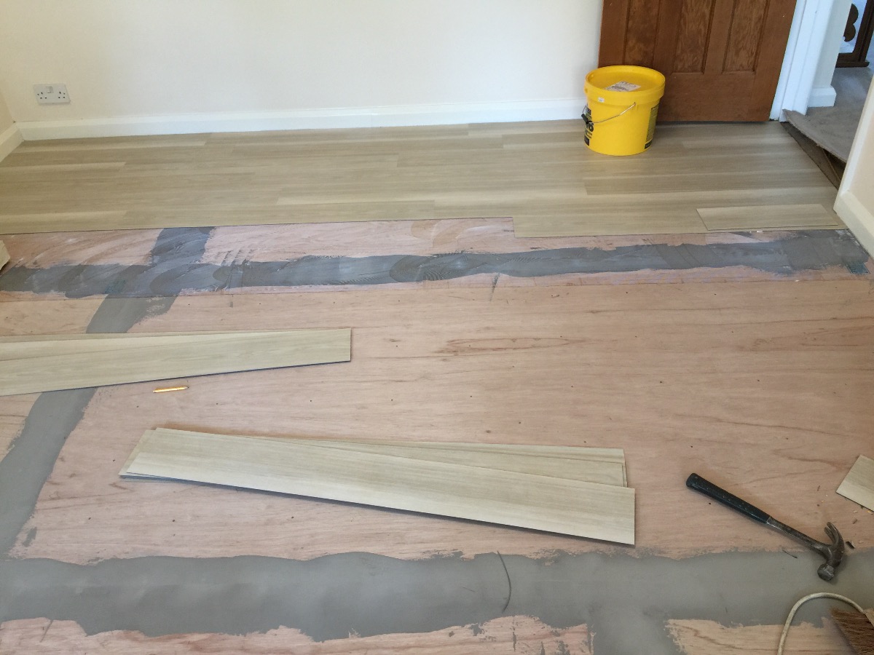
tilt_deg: -37.9
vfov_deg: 48.2
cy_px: 328
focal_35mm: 29
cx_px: 437
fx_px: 732
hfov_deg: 61.7
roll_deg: +3.9
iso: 40
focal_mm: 4.15
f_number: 2.2
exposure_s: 1/17
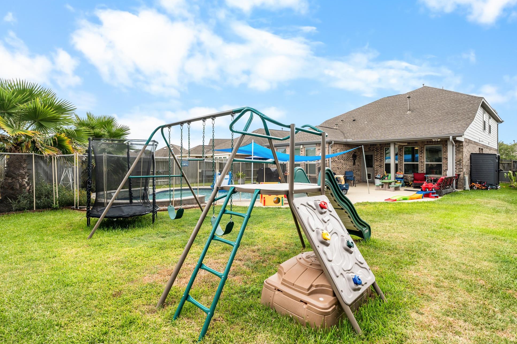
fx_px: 244
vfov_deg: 70.4
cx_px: 253
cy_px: 162
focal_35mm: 17
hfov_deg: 93.3
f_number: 9
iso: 200
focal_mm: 16
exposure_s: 1/60
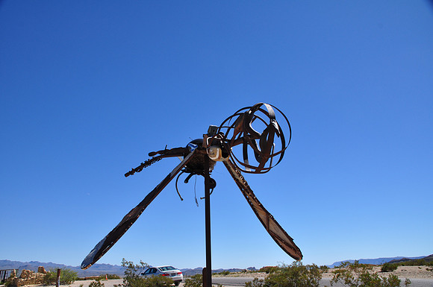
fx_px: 360
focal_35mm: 30
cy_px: 144
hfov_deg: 62.0
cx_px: 216
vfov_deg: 43.5
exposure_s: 1/250
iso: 200
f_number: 10
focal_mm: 20
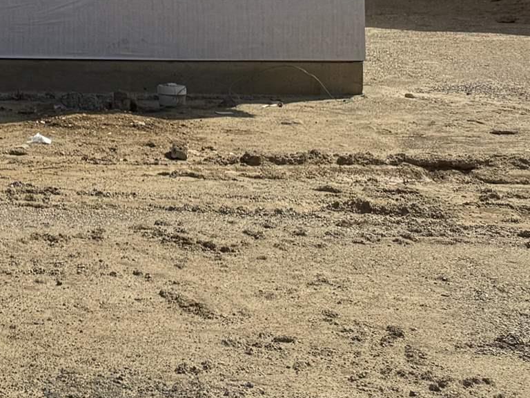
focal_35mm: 96
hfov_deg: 16.3
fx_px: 1470
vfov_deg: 14.5
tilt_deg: +1.1
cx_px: -497
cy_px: -173
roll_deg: -0.8
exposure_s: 1/7937
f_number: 1.78
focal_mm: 6.76
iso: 80
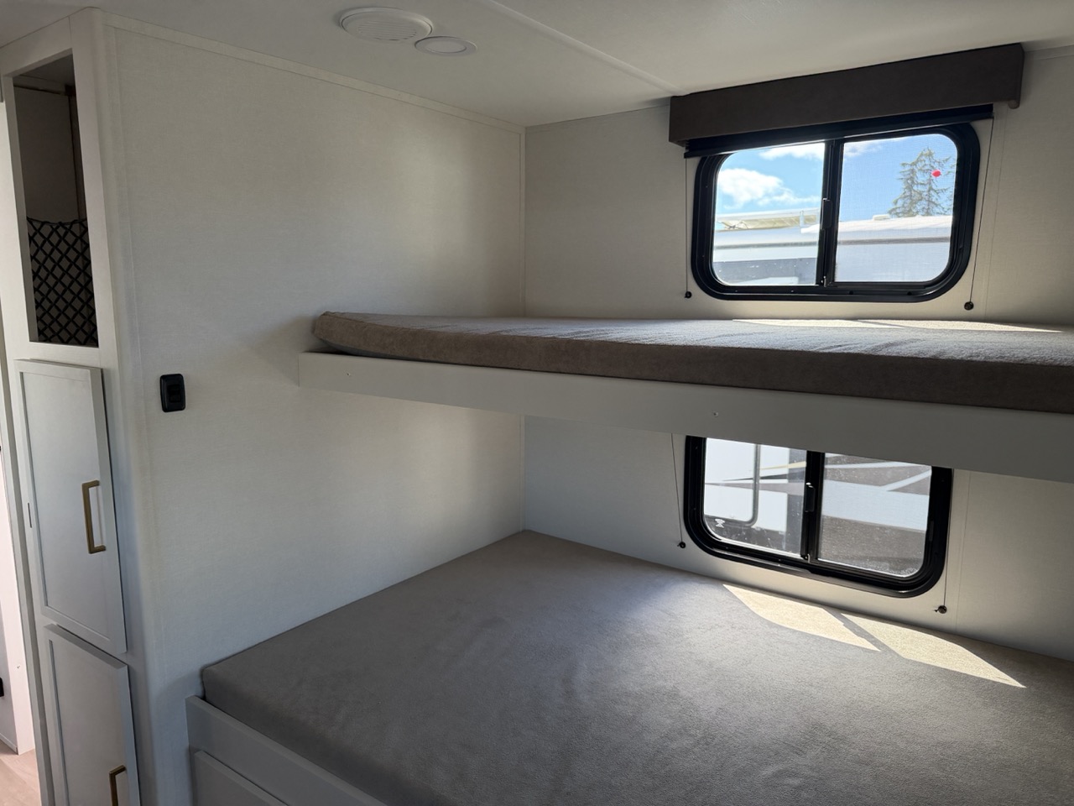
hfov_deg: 71.6
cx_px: 537
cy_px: 403
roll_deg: -2.0
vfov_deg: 56.8
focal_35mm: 24
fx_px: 745
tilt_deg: -6.0
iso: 200
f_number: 1.78
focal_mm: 6.76
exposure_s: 1/162
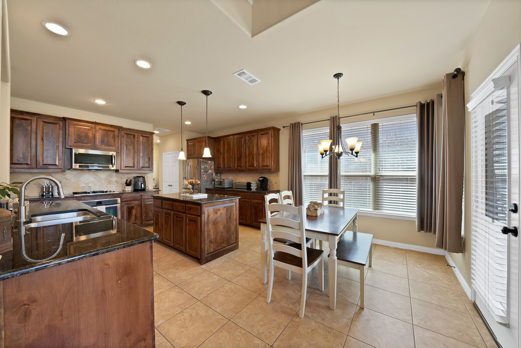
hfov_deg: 112.6
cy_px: 174
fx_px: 174
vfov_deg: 90.1
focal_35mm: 12
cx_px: 260
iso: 640
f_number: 9
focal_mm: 12
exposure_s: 1/10
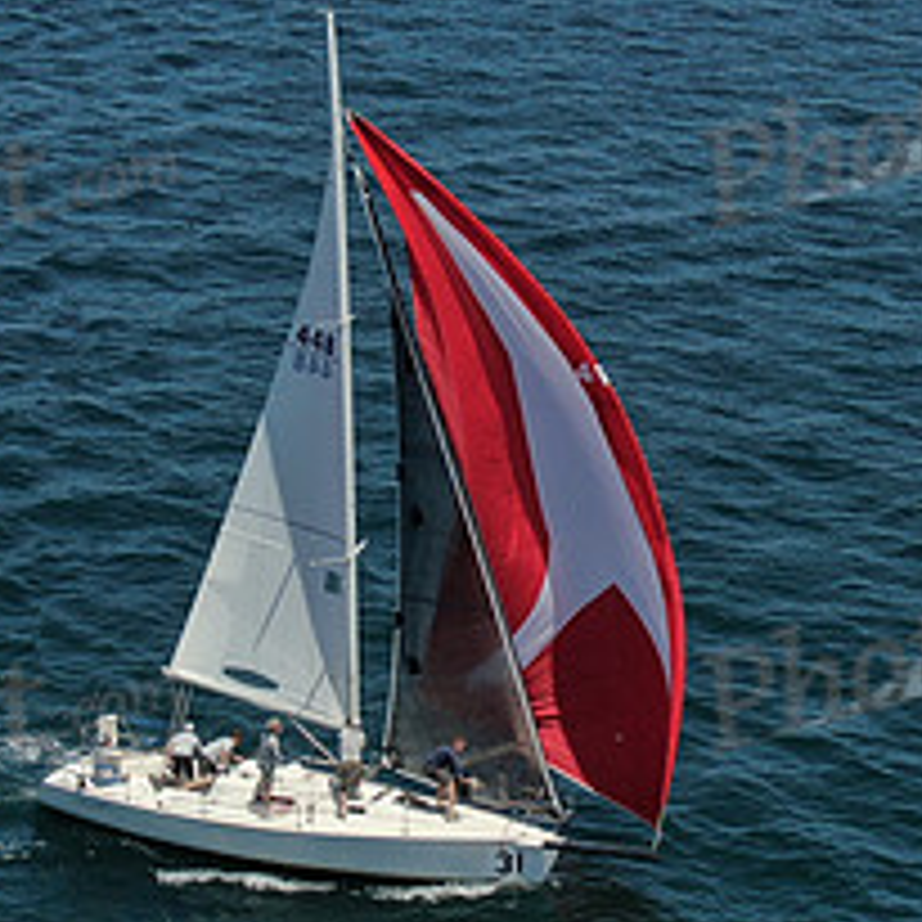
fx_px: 3616
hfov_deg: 14.5
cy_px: 430
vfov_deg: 14.5
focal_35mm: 120
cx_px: 445
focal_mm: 8.6
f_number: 3.8
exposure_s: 1/1250
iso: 100
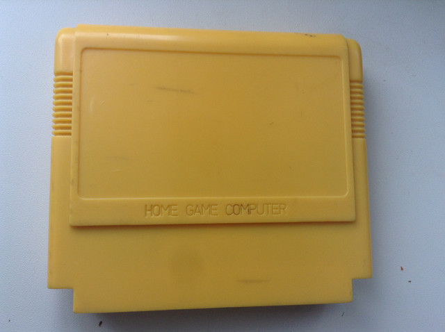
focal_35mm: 33
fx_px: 424
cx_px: 222
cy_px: 166
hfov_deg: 55.4
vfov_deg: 42.8
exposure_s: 1/33
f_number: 2.4
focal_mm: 3.3
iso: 32
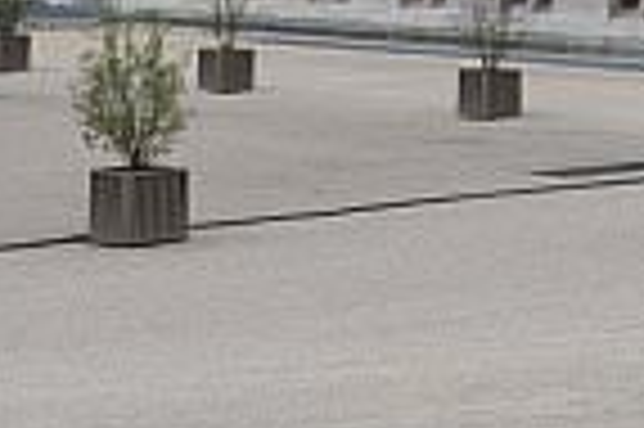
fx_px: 2698
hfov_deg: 13.2
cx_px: 829
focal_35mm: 151
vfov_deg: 8.5
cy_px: -473
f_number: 8
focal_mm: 16
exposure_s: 1/250
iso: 100
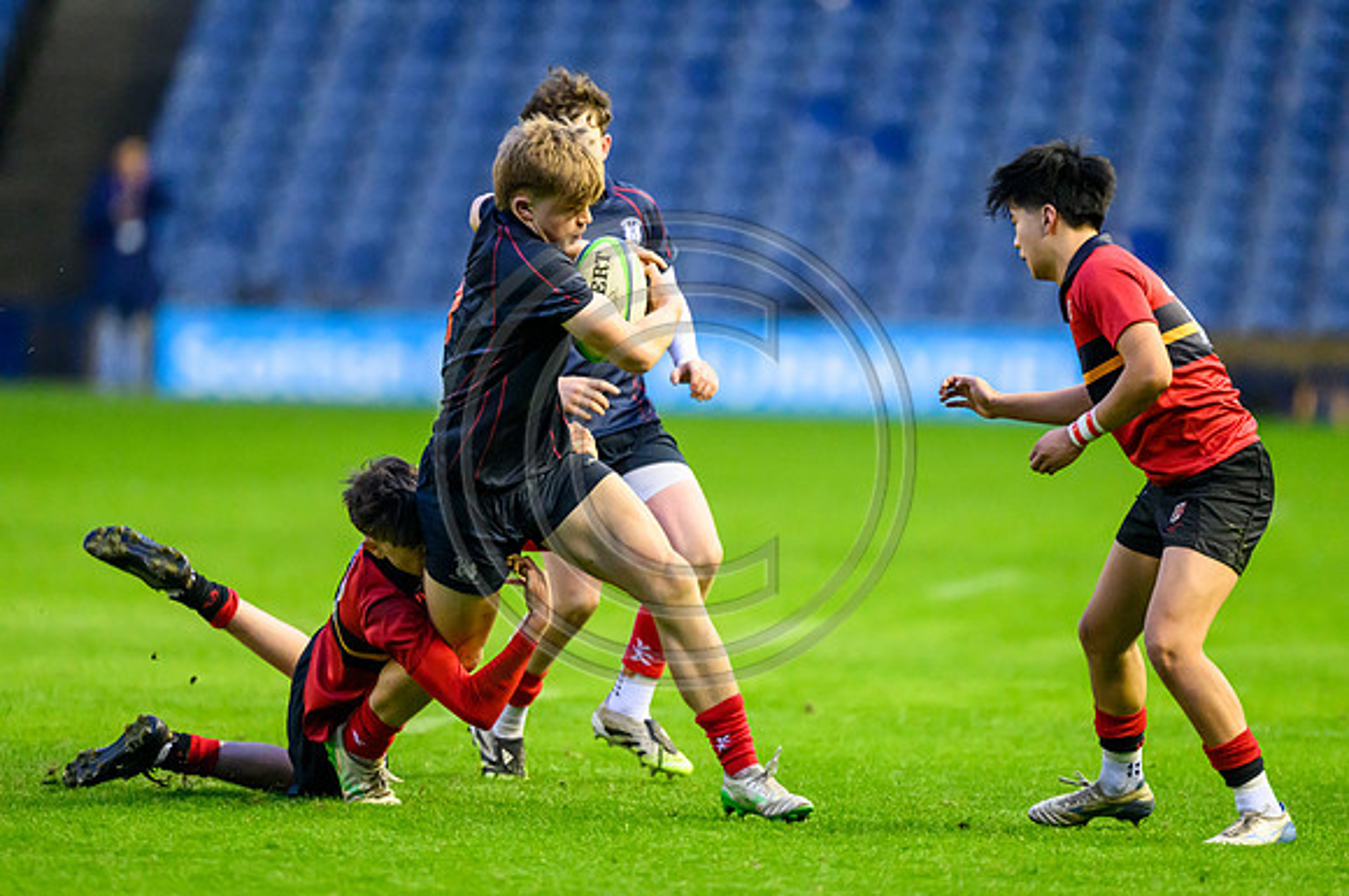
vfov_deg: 2.3
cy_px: 449
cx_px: 629
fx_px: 22712
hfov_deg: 3.4
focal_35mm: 607
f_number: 4
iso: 8000
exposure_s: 1/1000
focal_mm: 560
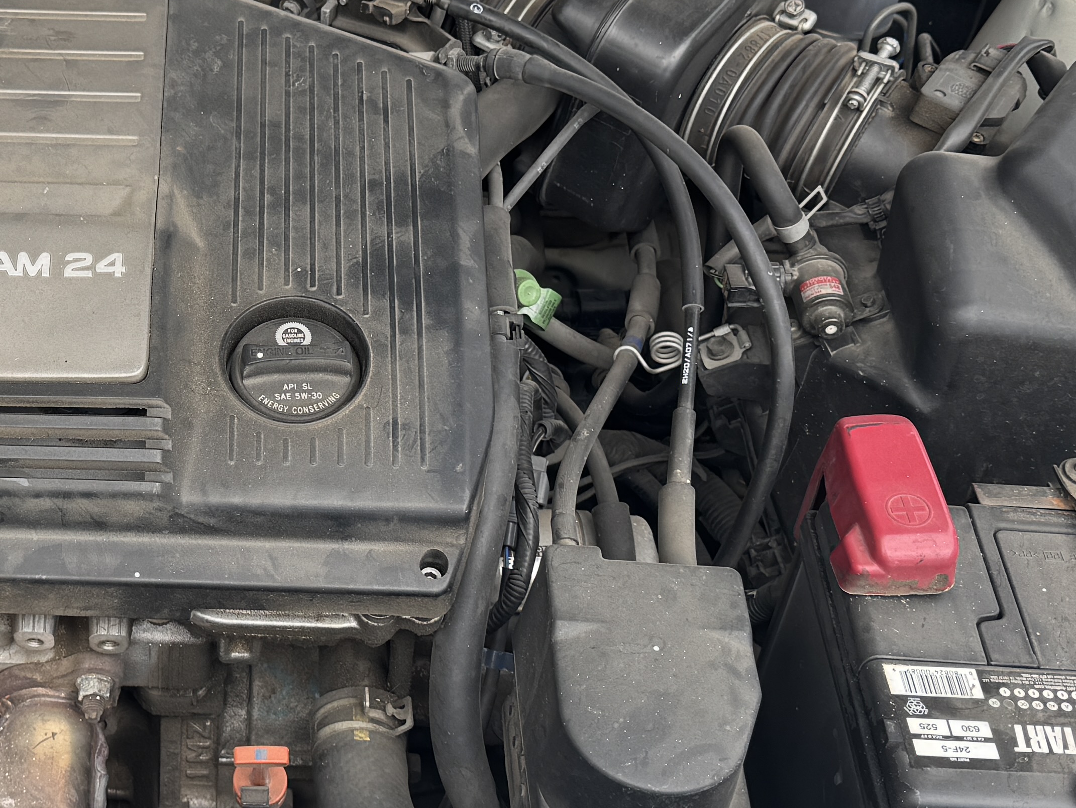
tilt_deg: -39.7
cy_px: 364
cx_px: 149
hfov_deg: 29.3
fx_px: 1990
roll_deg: -2.3
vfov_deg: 22.9
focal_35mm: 64
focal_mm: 6.76
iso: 80
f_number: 1.78
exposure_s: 1/633
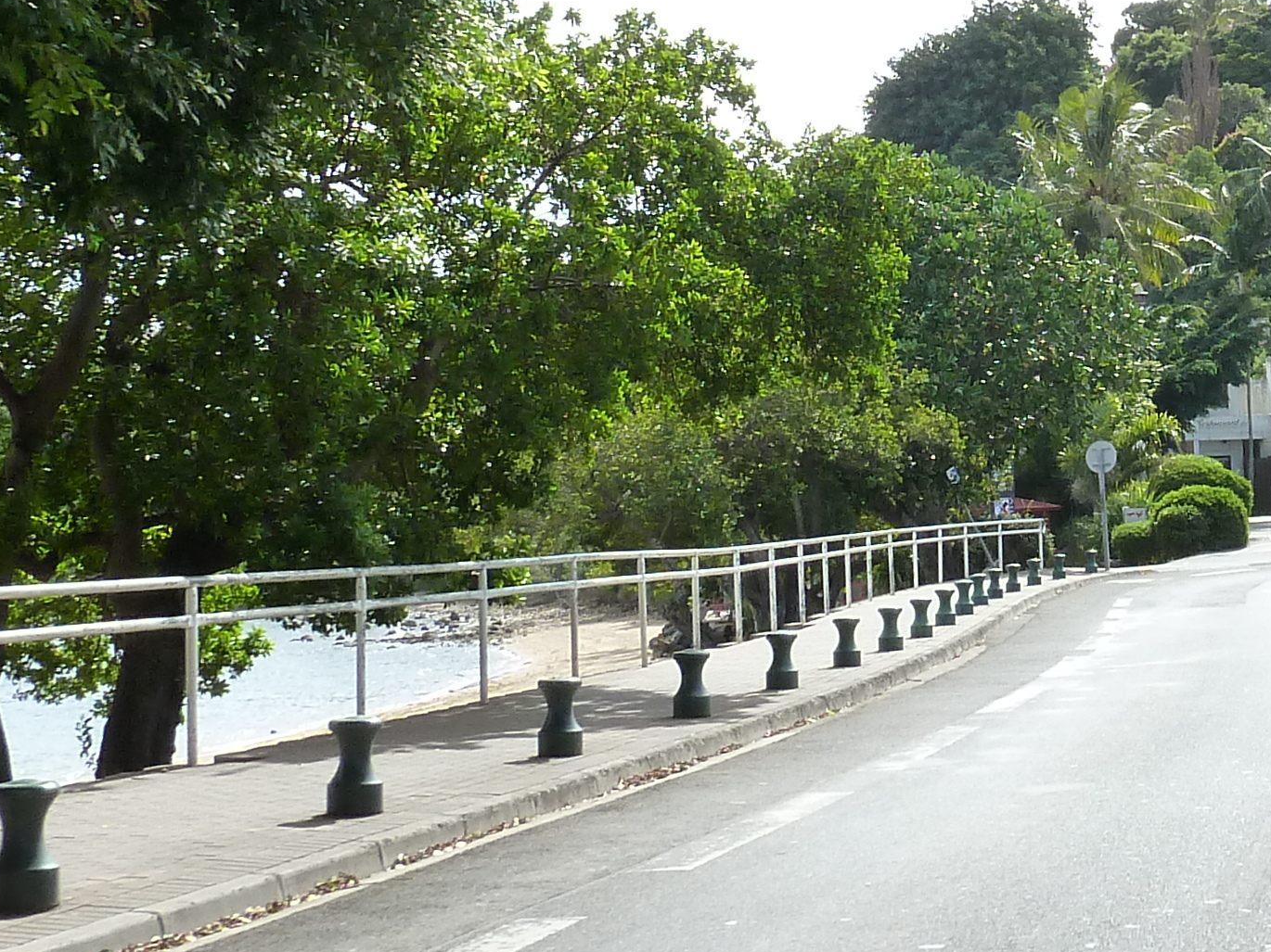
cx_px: 1128
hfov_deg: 25.9
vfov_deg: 19.9
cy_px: 146
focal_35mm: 73
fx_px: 2680
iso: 125
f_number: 4
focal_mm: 4.1
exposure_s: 1/320
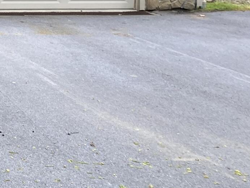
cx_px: -274
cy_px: -87
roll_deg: +0.7
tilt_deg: -4.8
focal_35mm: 113
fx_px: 816
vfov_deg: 12.5
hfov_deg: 14.1
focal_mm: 4.25
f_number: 1.8
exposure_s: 1/343
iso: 32
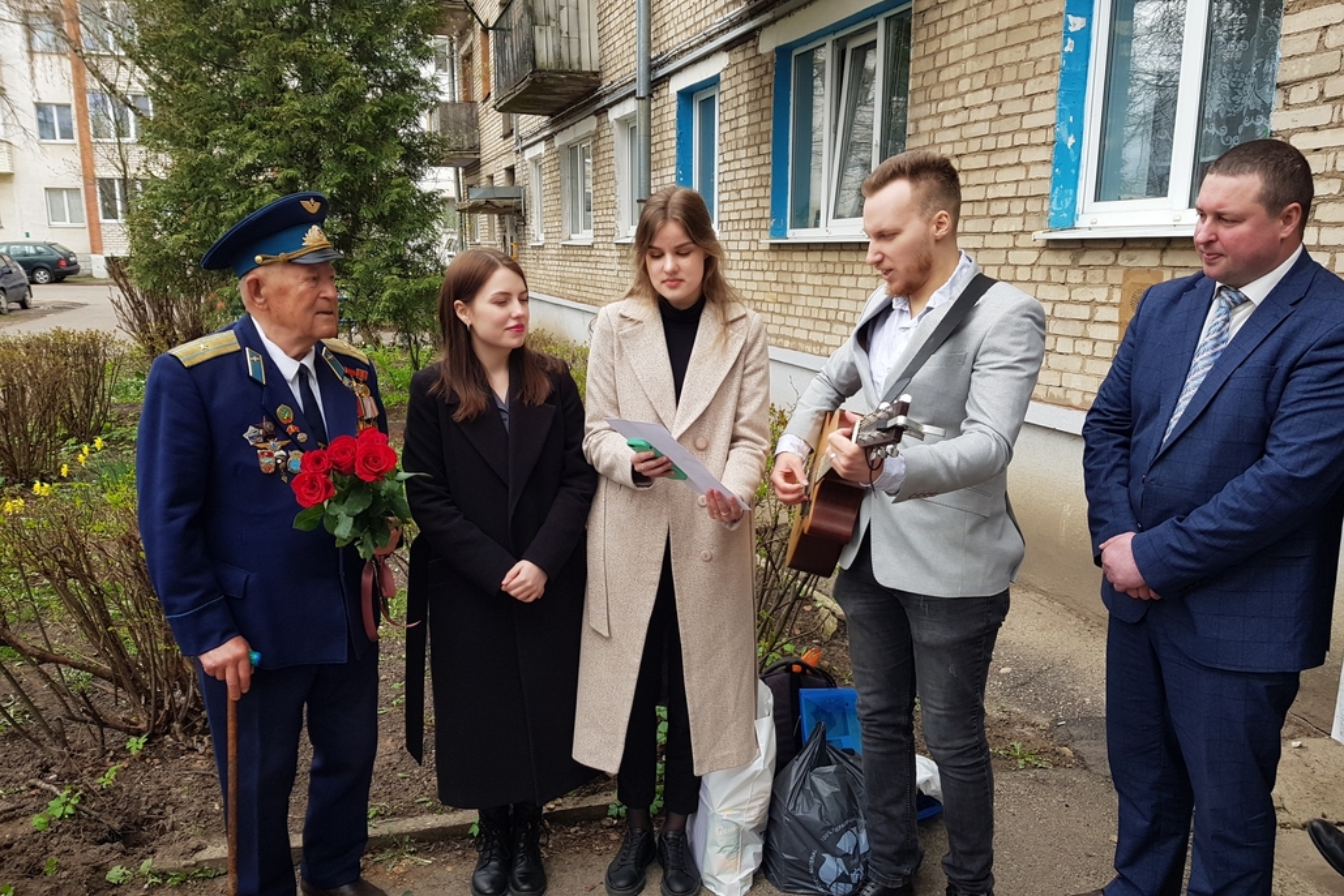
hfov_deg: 65.5
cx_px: 692
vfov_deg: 46.3
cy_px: 511
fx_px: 1045
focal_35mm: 28
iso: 40
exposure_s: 1/272
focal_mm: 4.2
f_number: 1.7
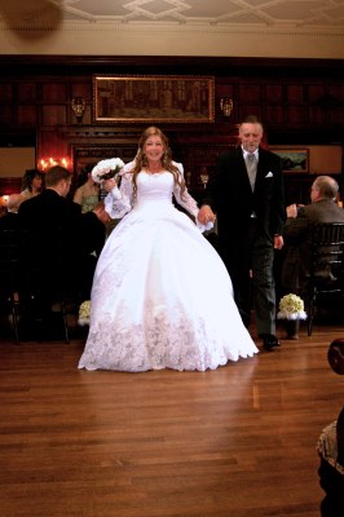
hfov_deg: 43.5
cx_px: 172
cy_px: 258
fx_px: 431
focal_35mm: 30
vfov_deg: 62.0
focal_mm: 20
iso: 200
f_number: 5
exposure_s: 1/60
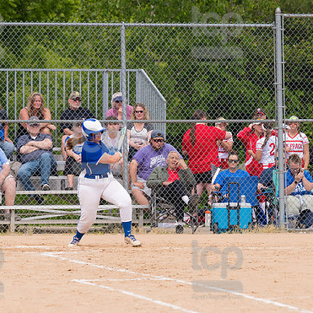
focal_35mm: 388
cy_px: 152
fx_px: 3969
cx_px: 98
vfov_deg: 4.5
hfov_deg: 4.5
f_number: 5.6
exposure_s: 1/1600
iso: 320
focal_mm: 195
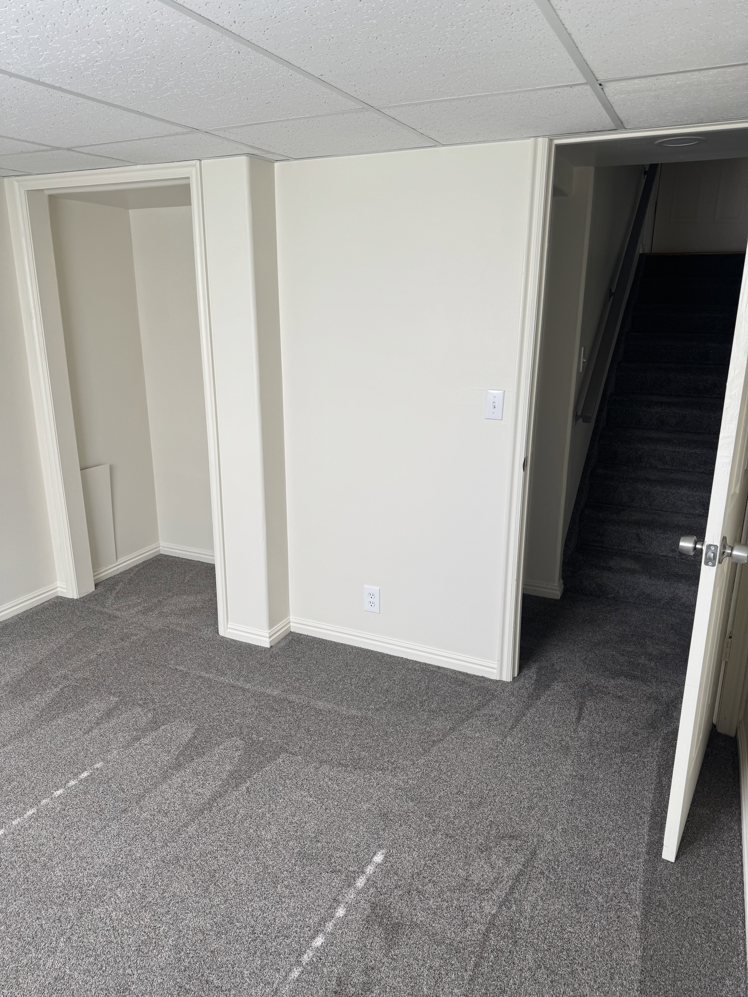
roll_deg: -0.6
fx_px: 691
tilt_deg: -15.6
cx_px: 374
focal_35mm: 24
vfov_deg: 71.6
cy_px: 498
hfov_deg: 56.8
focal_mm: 6.76
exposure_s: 1/183
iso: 64
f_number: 1.78
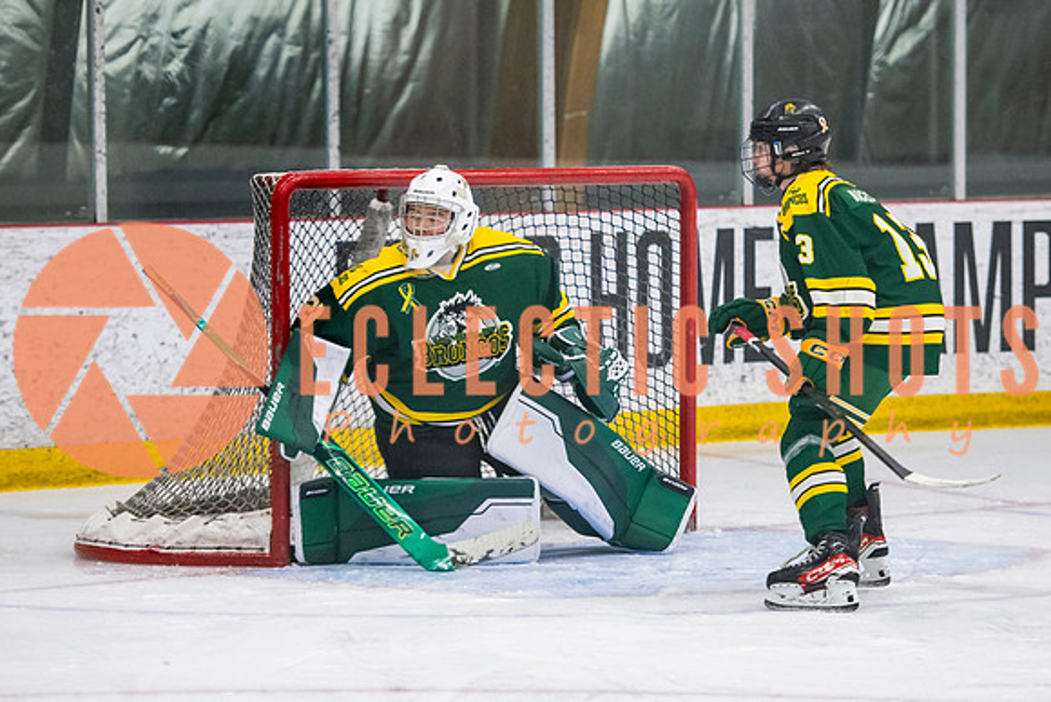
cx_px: 494
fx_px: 5796
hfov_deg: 10.4
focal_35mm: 198
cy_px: 323
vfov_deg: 6.9
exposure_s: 1/640
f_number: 3.2
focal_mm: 135
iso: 2500
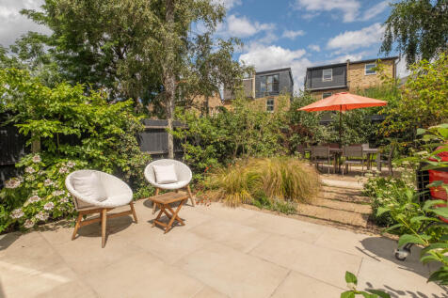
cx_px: 224
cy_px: 149
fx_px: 187
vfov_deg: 77.3
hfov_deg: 100.4
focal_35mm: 15
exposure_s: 1/4000
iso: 400
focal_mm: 10
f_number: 5.6
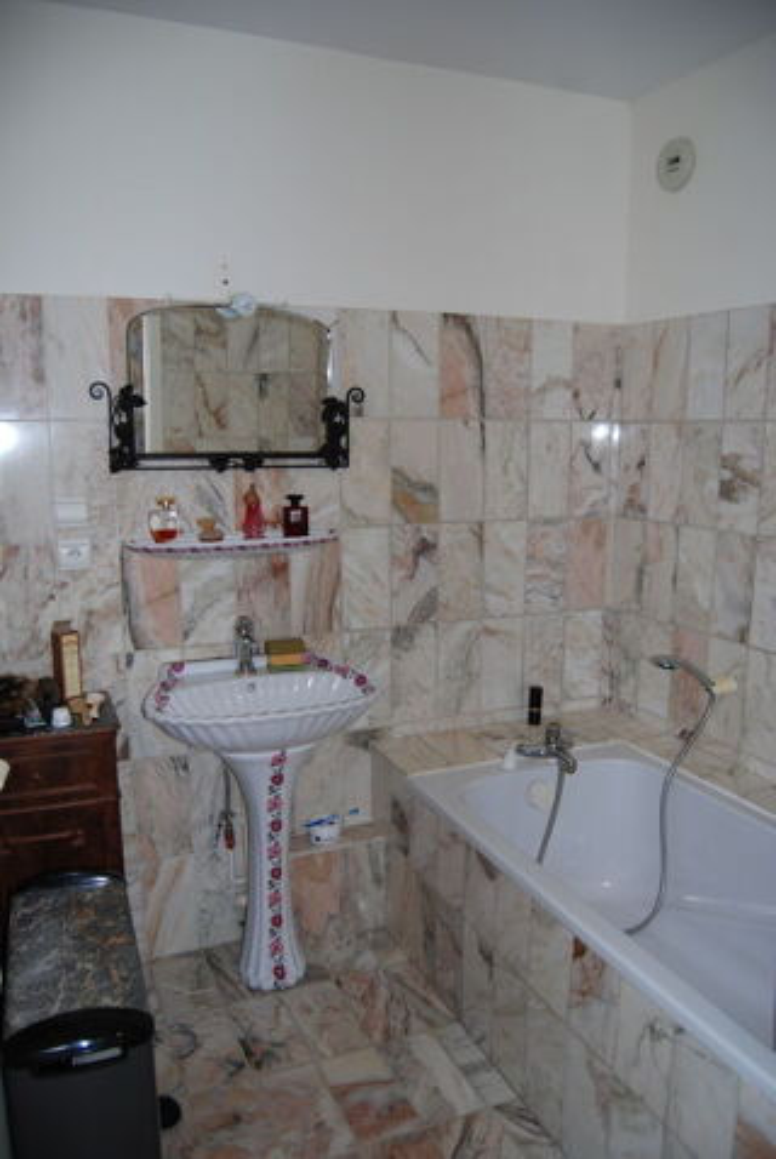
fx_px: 870
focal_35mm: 27
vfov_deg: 67.3
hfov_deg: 48.1
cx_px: 388
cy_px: 580
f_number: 3.5
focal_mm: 18
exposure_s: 1/60
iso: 200
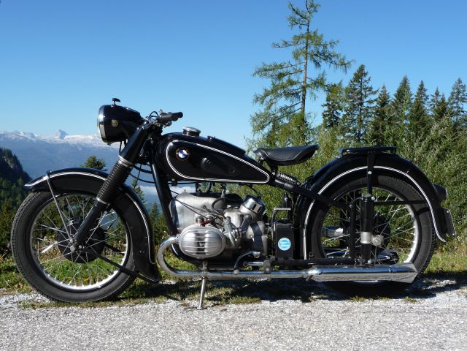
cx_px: 234
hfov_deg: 49.0
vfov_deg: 37.7
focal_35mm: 38
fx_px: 513
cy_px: 176
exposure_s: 1/800
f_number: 3.8
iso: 100
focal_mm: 6.3
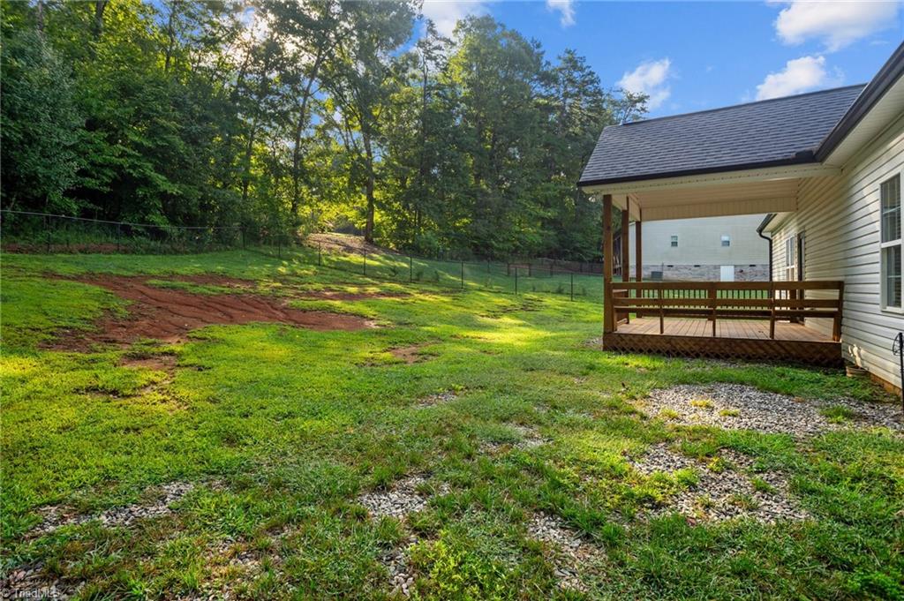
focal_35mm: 17
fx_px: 427
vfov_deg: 70.3
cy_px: 300
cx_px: 452
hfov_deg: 93.3
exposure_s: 1/125
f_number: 8
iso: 250
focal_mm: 17
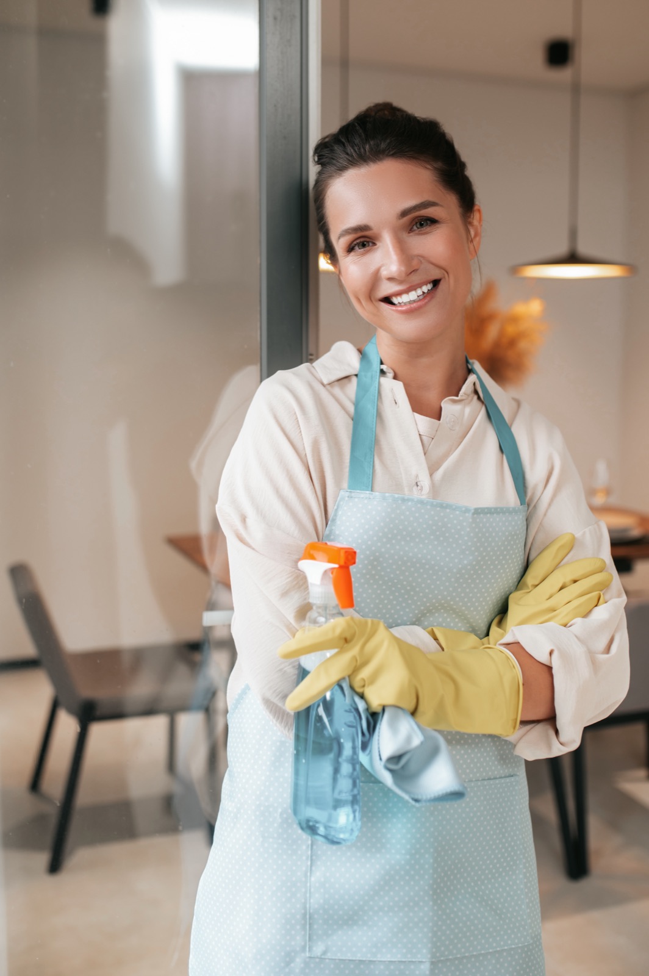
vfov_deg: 54.5
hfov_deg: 37.8
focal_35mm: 35
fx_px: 948
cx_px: 324
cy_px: 488
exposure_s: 1/160
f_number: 2.5
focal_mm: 35
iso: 250
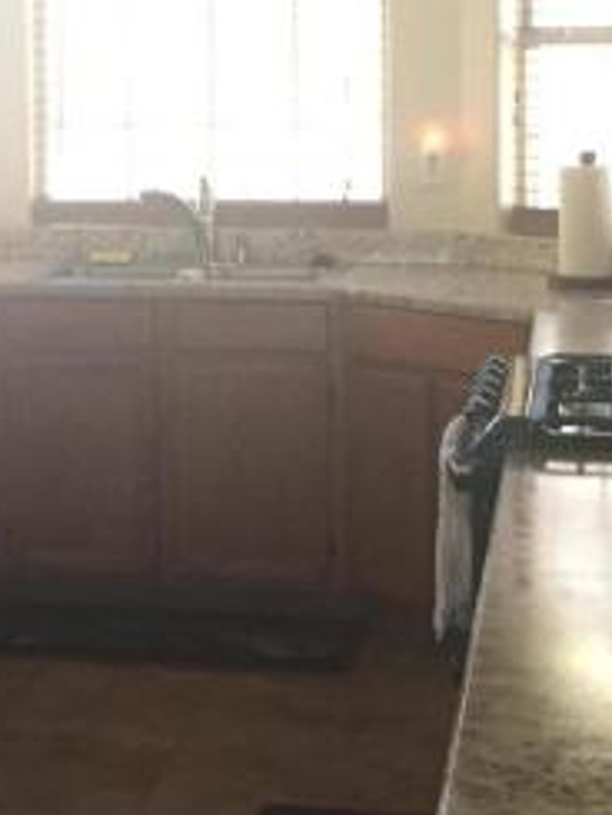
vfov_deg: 21.4
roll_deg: -0.2
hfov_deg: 16.1
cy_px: 210
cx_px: 113
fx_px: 2143
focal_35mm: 91
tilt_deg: -3.7
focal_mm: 4.15
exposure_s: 1/30
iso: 200
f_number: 2.2
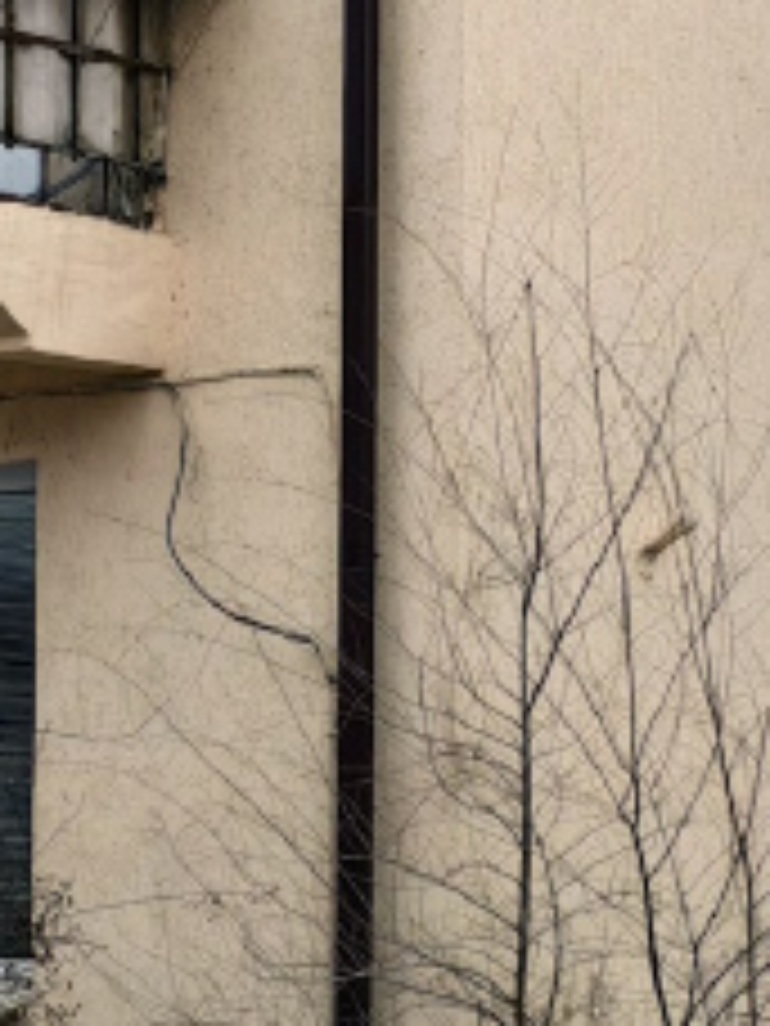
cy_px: 457
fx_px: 3885
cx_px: 419
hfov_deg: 11.3
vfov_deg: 15.0
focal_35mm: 131
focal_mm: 6.54
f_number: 1.57
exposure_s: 1/670
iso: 72
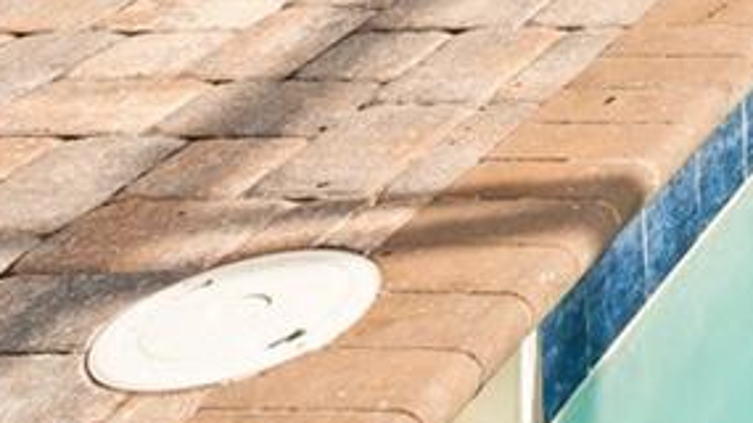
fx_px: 1876
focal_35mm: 94
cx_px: 1575
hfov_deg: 16.4
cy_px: -751
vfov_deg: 10.2
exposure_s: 1/125
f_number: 13
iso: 320
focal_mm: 16
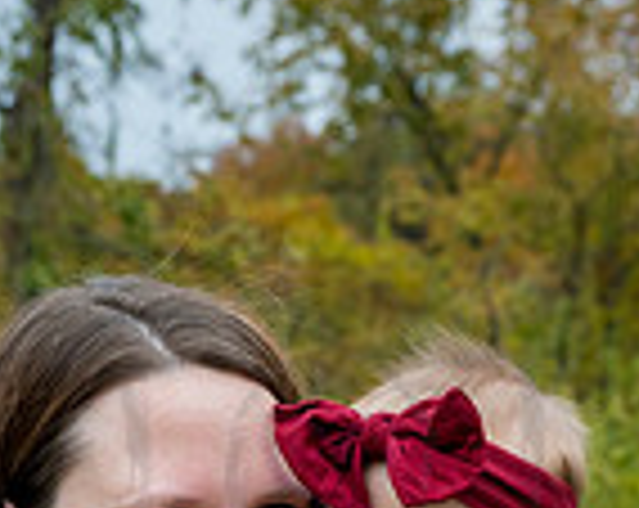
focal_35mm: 131
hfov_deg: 14.7
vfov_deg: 11.1
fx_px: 2472
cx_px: 346
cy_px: 868
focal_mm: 44
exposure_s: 1/500
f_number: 5.6
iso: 400
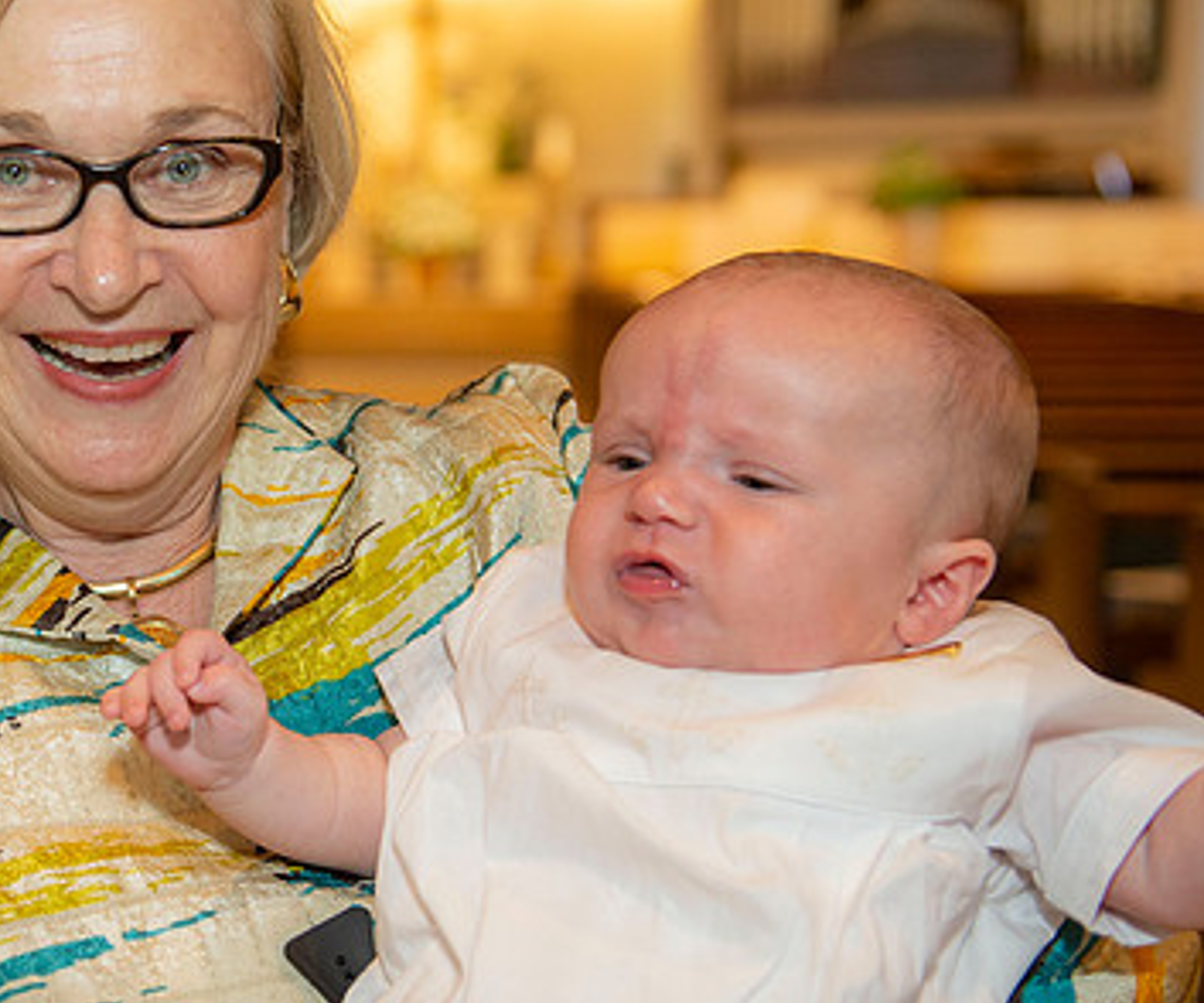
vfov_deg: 20.9
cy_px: 480
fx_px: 2716
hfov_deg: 24.4
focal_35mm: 75
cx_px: 156
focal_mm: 42
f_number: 3.2
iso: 1000
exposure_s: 1/100
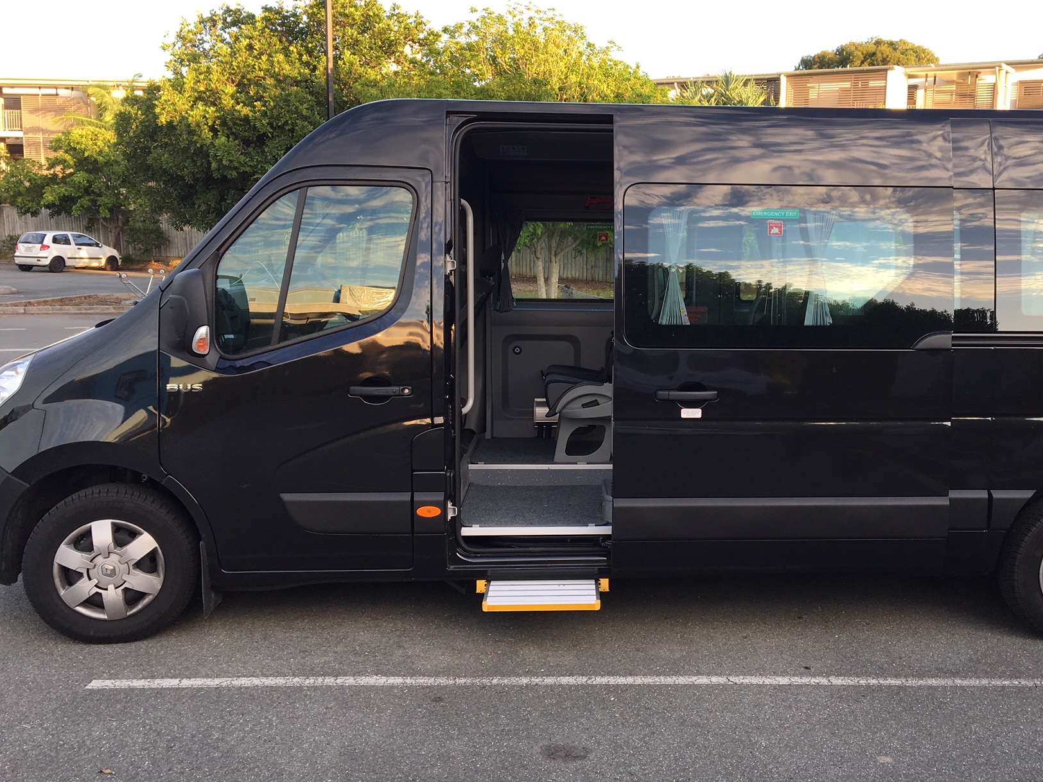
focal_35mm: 36
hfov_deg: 50.9
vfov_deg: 39.7
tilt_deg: -7.3
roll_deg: -1.1
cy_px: 387
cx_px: 636
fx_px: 1085
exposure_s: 1/113
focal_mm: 4.15
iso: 25
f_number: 2.2
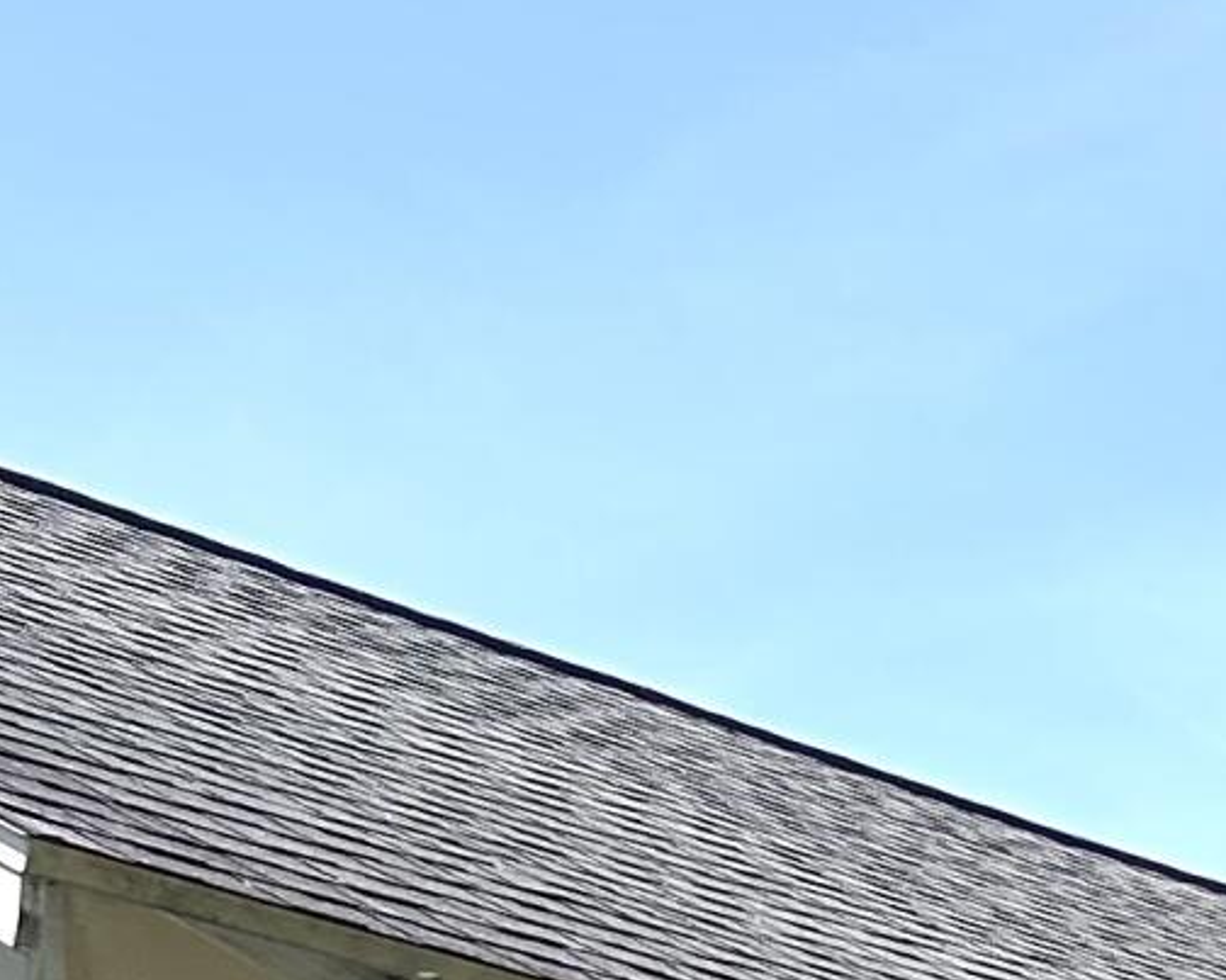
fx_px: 5478
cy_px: 1583
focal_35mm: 151
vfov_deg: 9.8
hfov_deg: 12.6
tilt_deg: +7.7
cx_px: 1270
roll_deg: +1.6
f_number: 1.5
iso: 50
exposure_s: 1/3077
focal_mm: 5.7
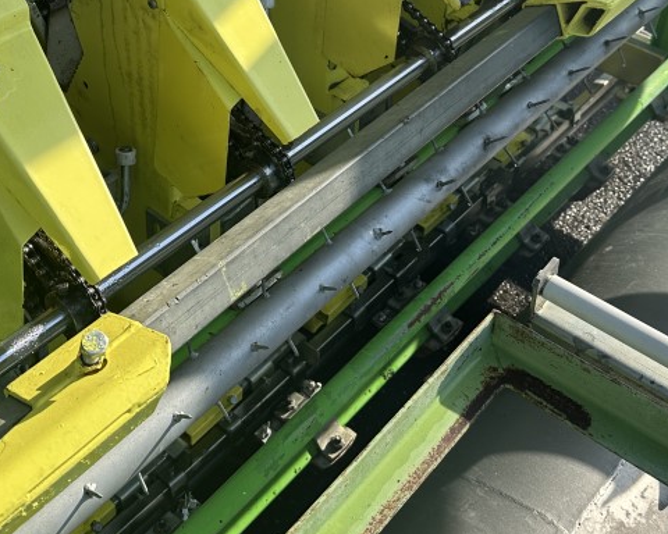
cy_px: 97
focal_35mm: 50
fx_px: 989
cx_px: 259
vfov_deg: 29.5
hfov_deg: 37.2
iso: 80
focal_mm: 6.86
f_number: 1.78
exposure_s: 1/1453
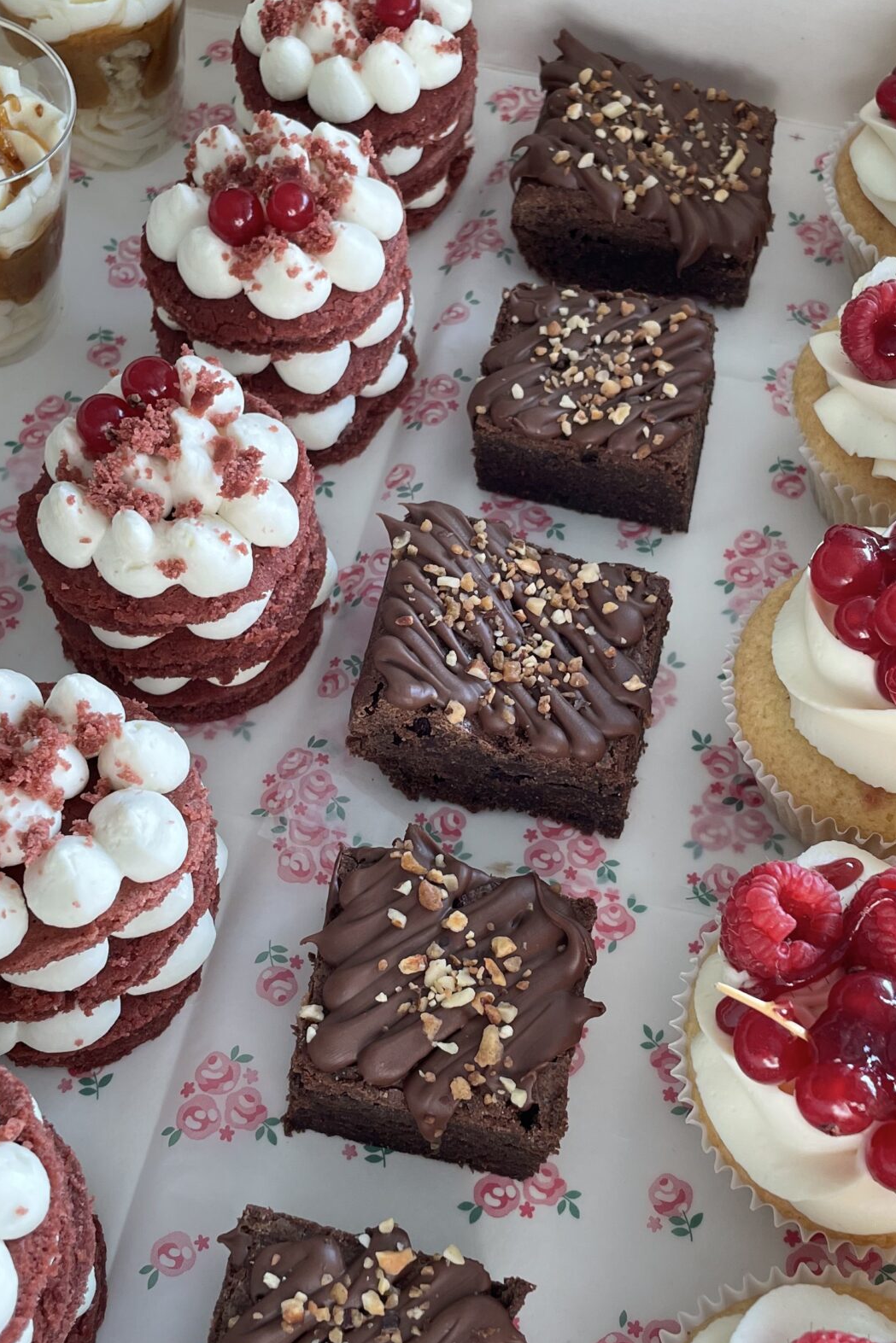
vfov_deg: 44.5
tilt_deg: -55.6
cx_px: 475
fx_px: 1642
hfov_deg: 30.5
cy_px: 654
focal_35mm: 44
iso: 64
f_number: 1.6
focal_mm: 4.2
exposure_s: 1/121
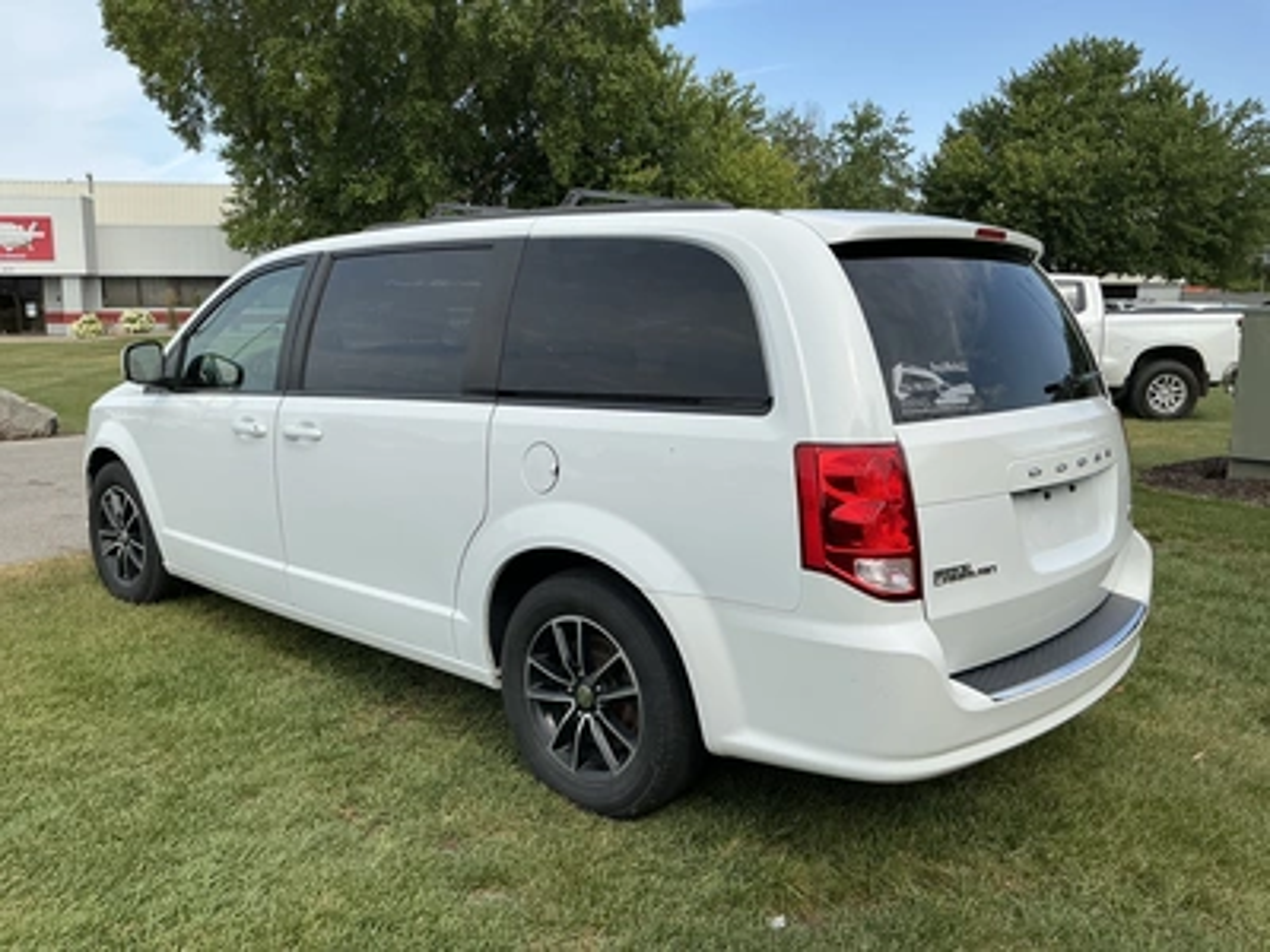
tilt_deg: -7.7
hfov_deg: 63.4
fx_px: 1027
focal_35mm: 28
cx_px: 635
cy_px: 476
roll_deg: -0.3
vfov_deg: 49.7
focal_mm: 3
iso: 25
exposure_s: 1/1342
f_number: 1.8
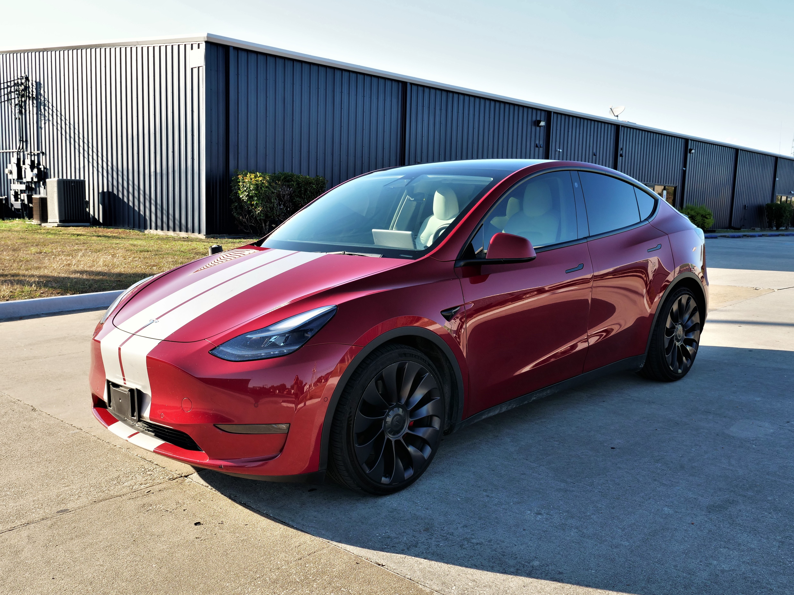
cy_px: 298
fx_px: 734
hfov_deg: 56.8
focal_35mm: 32
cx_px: 397
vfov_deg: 44.2
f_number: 5
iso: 200
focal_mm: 16
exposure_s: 1/320
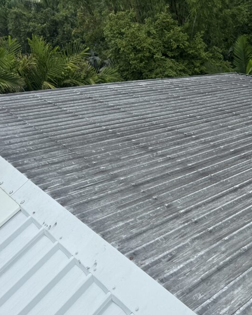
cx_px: 231
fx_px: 336
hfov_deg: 38.1
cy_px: 179
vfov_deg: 50.1
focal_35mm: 36
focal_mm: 6.76
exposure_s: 1/2041
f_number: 1.78
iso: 80
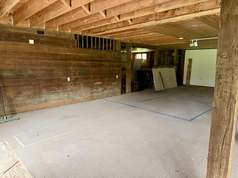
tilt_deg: -9.9
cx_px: 119
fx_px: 165
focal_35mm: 24
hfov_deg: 71.6
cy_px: 89
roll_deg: +0.6
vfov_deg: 56.8
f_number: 1.78
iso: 640
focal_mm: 6.76
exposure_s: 1/60
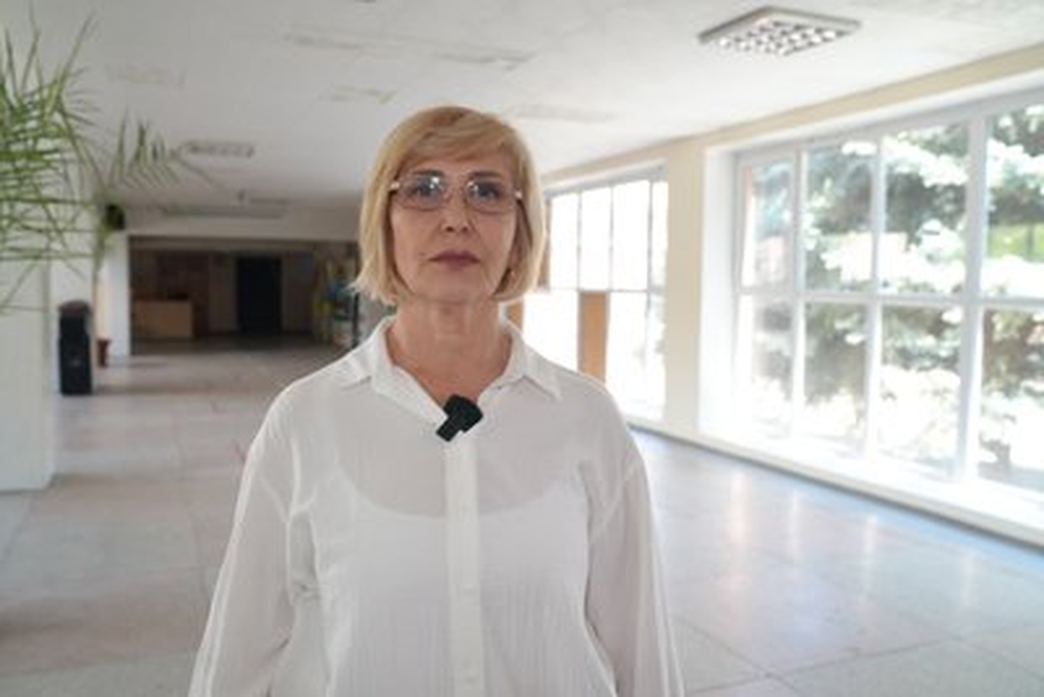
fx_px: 870
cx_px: 522
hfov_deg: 61.9
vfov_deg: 43.6
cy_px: 348
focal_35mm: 30
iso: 800
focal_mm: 30
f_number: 4
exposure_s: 1/160
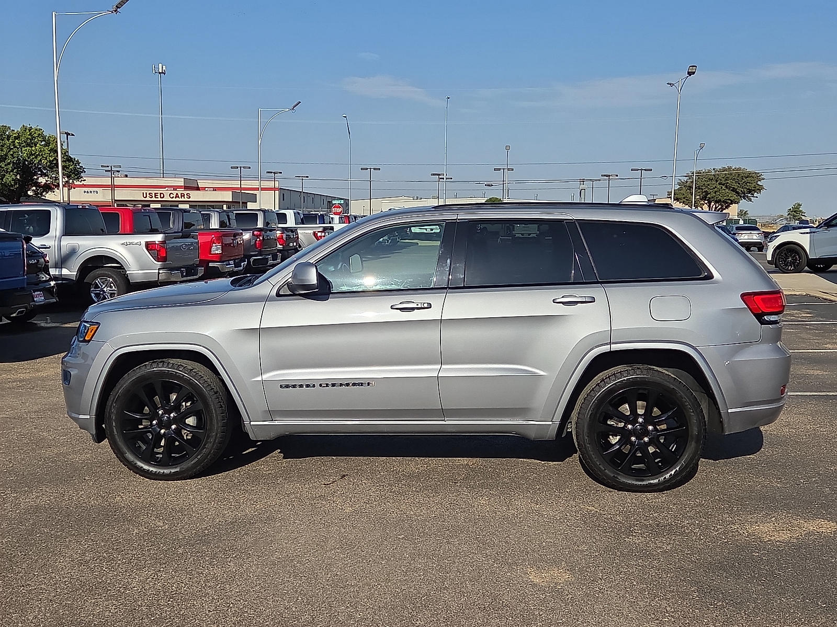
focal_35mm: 39
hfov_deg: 47.9
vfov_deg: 36.8
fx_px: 943
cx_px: 418
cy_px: 314
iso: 25
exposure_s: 1/3333
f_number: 1.8
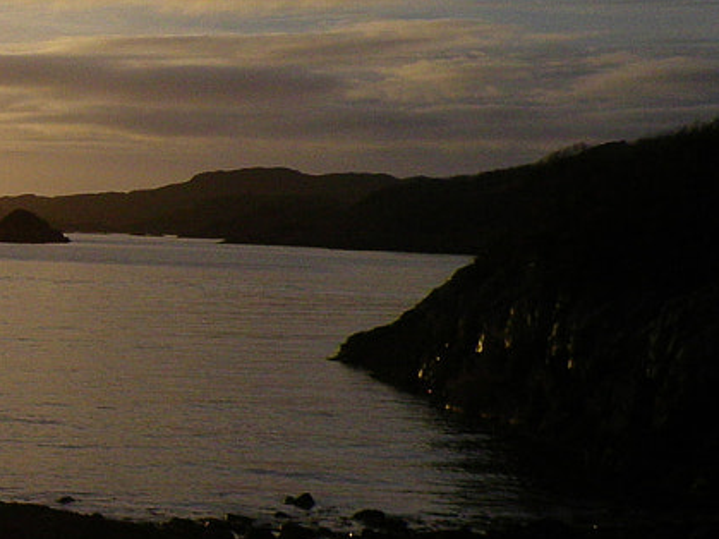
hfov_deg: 16.1
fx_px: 2222
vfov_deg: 13.8
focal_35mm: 107
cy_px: 149
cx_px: -484
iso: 64
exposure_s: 1/500
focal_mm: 4.9
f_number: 7
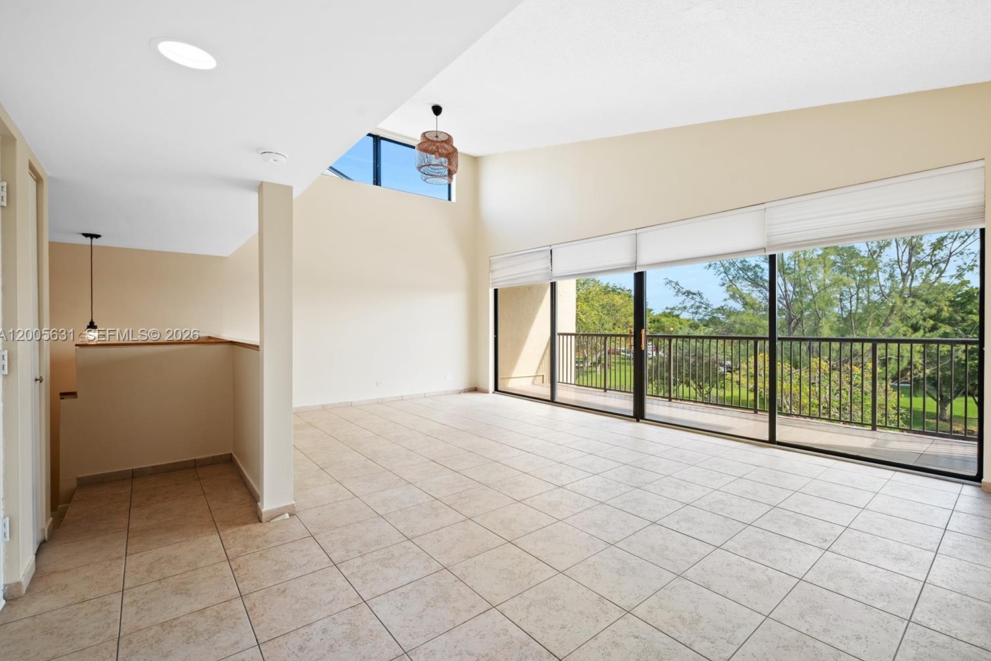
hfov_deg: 96.6
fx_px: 440
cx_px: 522
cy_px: 336
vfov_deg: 73.7
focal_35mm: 16
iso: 200
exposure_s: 1/50
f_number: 8
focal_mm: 15
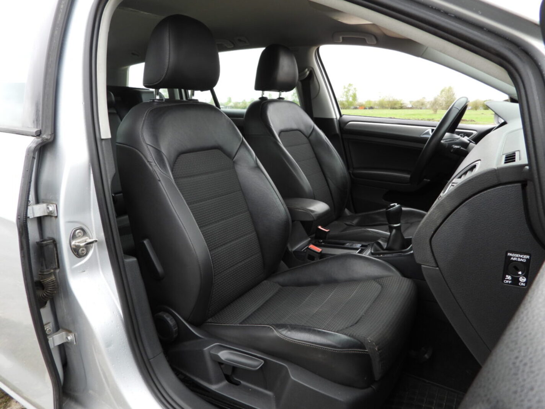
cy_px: 204
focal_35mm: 24
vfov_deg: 56.8
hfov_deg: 71.6
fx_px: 378
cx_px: 272
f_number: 2.8
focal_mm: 4.3
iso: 100
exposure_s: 1/100
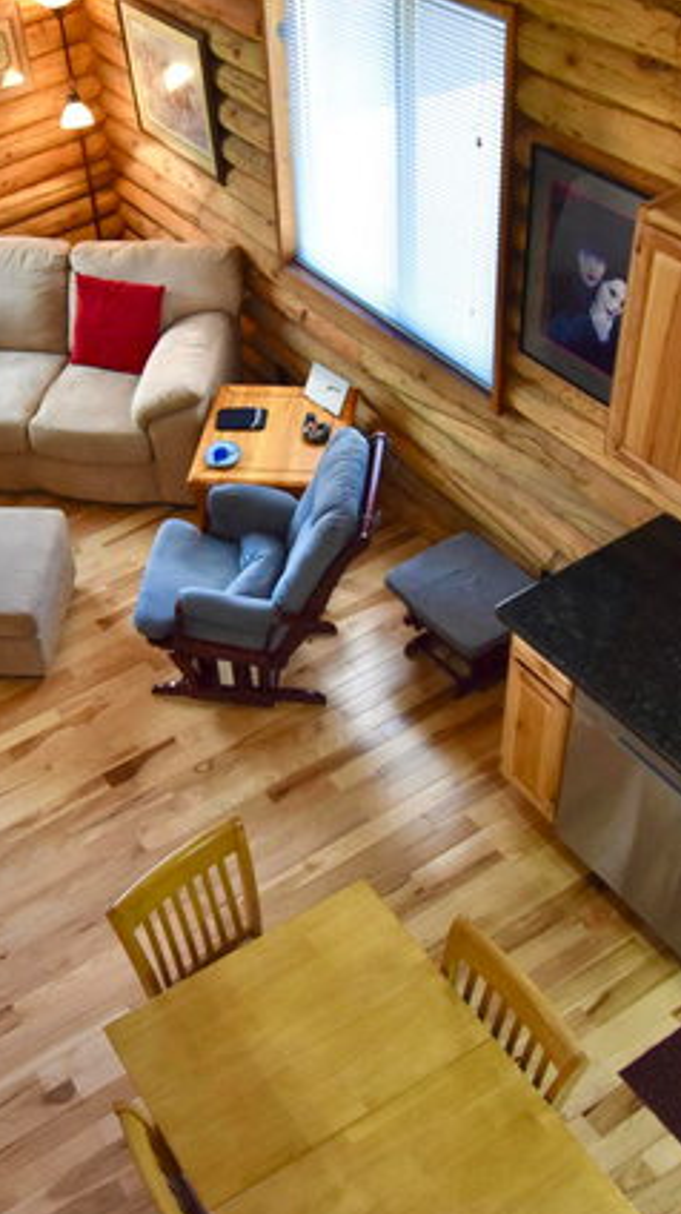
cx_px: 152
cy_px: 608
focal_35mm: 38
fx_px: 1222
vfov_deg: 52.8
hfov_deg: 30.5
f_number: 5.3
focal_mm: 16
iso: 800
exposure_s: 1/80
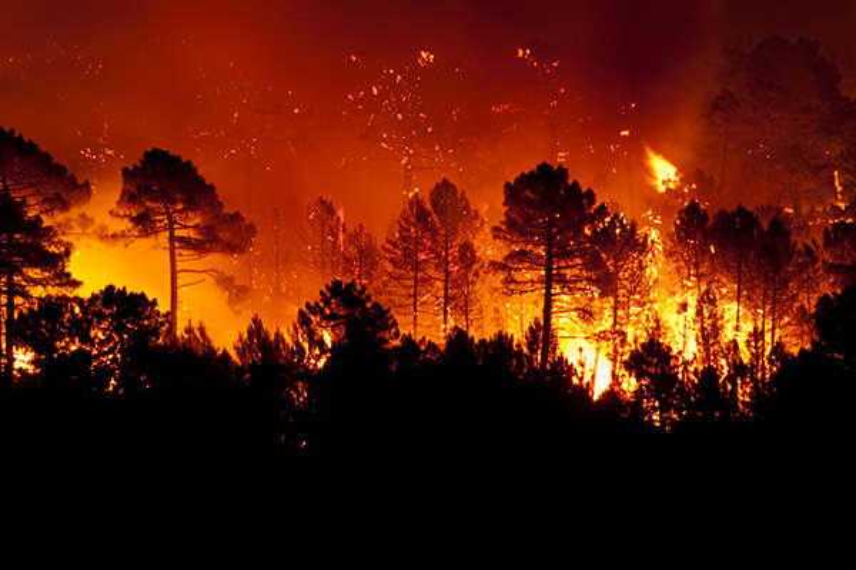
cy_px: 285
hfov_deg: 5.1
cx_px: 428
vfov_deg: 3.4
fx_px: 9629
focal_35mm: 405
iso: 200
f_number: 11
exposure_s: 1.3
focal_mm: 270
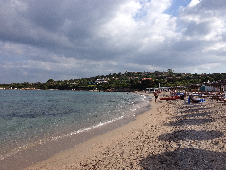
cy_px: 85
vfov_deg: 40.7
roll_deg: -0.9
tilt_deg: -1.6
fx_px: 229
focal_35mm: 35
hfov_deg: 52.6
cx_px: 113
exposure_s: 1/1972
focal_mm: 4.28
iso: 50
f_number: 2.4
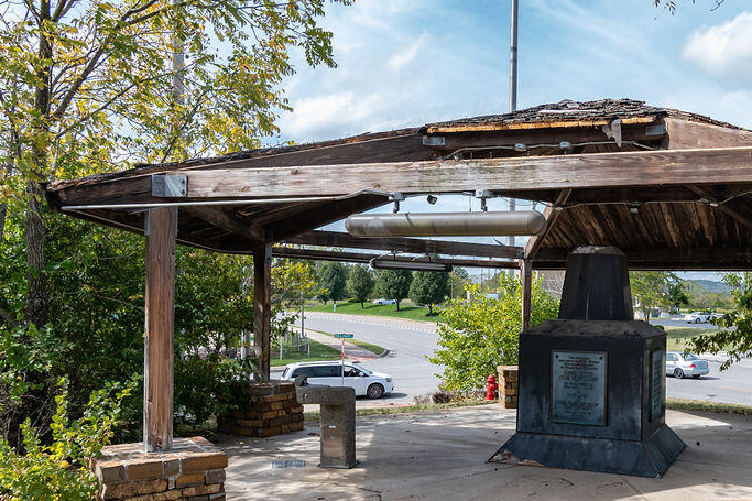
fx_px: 752
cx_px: 549
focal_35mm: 36
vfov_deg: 36.6
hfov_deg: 51.2
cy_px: 320
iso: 400
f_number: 8
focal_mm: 16
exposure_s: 1/500
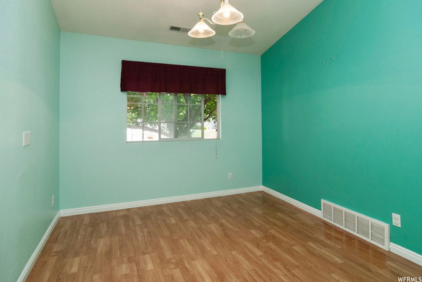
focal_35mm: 18
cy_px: 141
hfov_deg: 89.9
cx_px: 211
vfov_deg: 67.5
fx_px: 211
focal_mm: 12
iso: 200
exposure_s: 1/60
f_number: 5
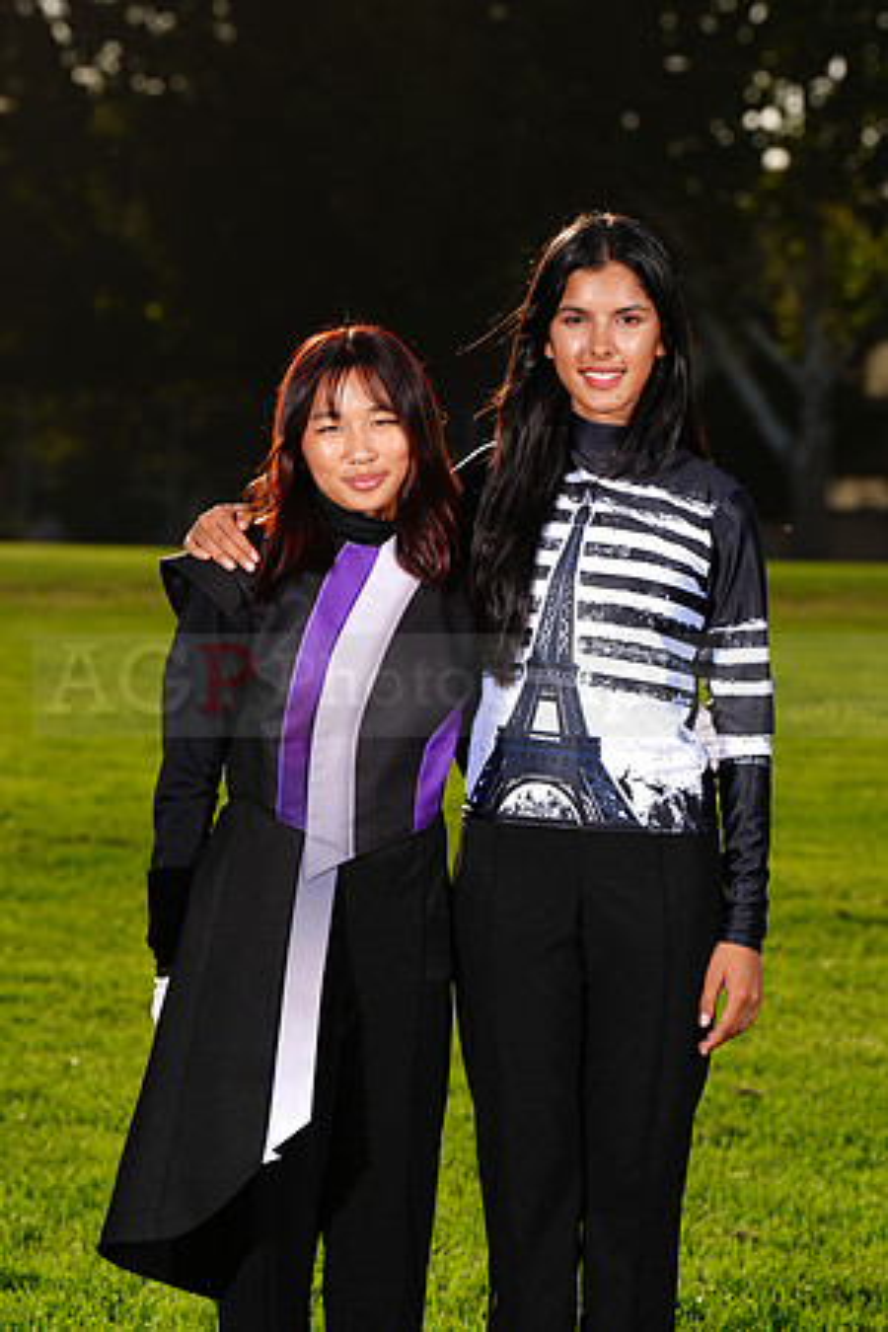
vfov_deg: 13.6
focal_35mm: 151
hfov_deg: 9.1
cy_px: 666
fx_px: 5587
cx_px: 444
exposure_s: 1/500
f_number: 7.1
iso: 125
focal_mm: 151
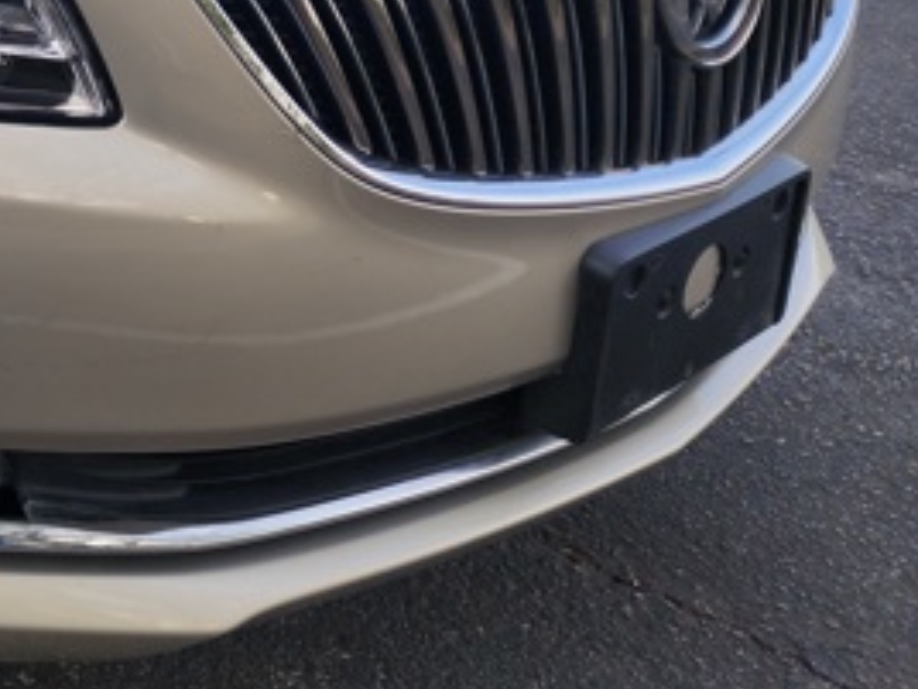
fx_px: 1459
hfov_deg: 31.1
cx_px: -92
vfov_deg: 25.1
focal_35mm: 55
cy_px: -17
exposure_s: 1/180
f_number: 1.8
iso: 16
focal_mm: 6.4
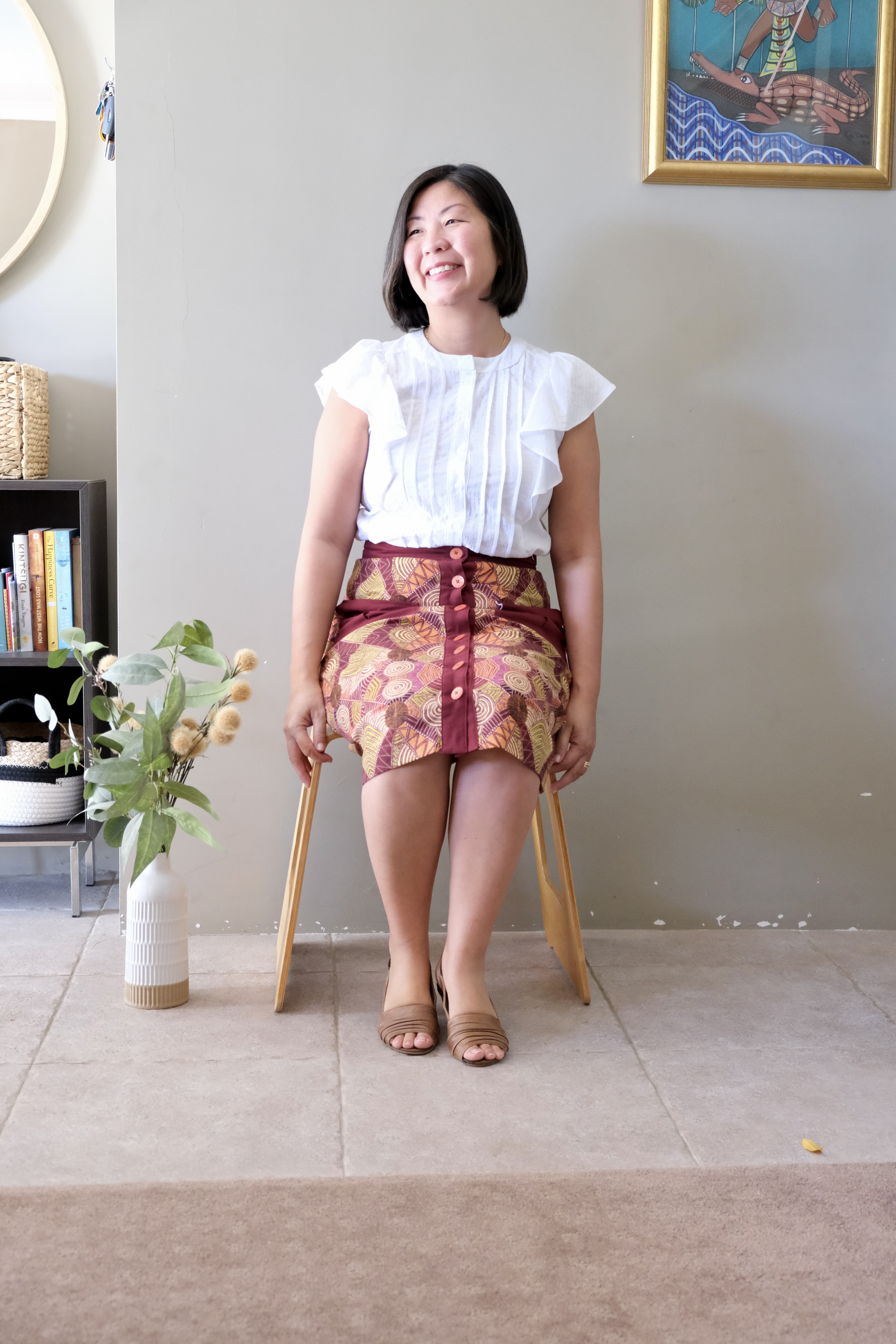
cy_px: 672
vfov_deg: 45.4
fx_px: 1605
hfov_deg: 31.2
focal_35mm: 43
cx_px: 448
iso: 3200
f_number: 3.6
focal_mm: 28.9
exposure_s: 1/38
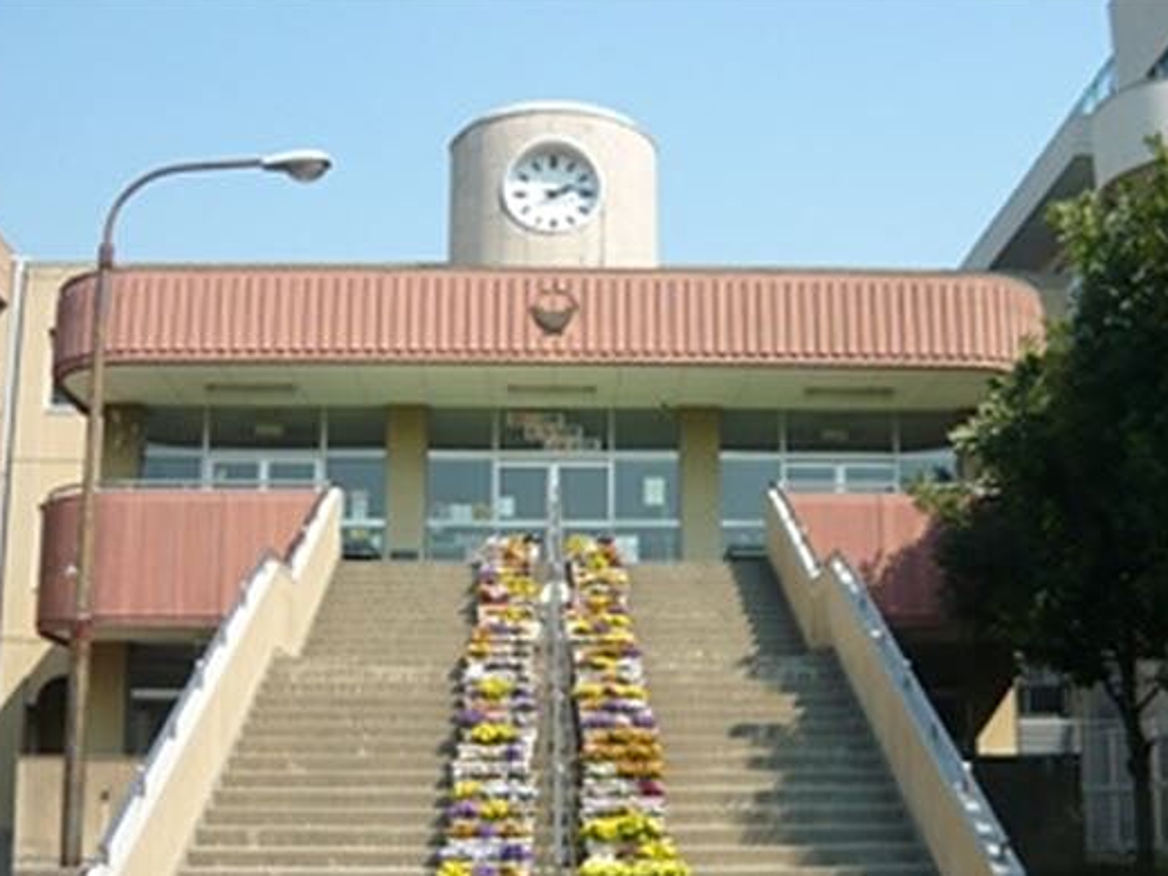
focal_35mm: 45
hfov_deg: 42.0
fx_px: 1518
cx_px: 642
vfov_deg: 32.1
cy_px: 496
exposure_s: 1/125
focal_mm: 5.5
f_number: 8
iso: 100
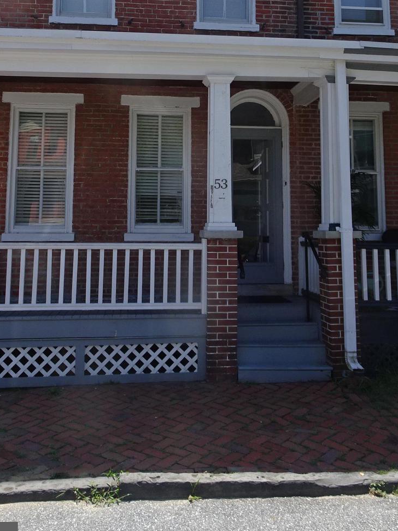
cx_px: 196
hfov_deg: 37.7
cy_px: 146
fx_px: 582
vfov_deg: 47.5
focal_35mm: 38
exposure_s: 1/640
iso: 80
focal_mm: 4.1
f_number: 3.5
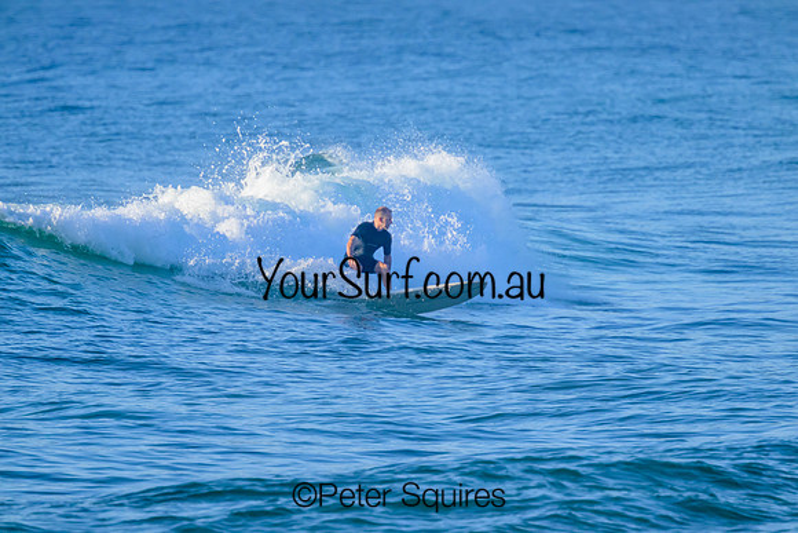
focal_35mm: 800
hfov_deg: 2.6
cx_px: 399
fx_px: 17737
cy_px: 266
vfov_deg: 1.7
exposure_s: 1/2000
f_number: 11
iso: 5000
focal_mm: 800
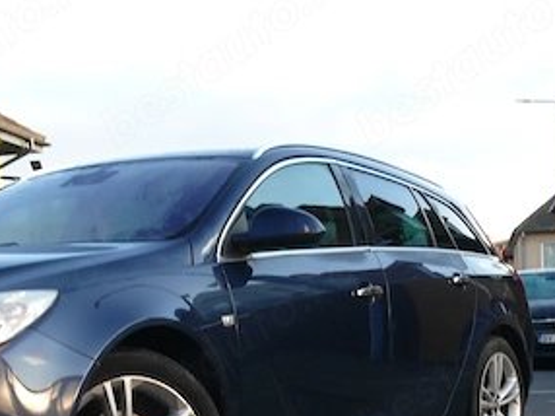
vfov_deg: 17.3
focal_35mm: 84
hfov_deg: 23.0
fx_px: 1346
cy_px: 373
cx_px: 126
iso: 100
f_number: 3.6
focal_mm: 8.4
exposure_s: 1/125
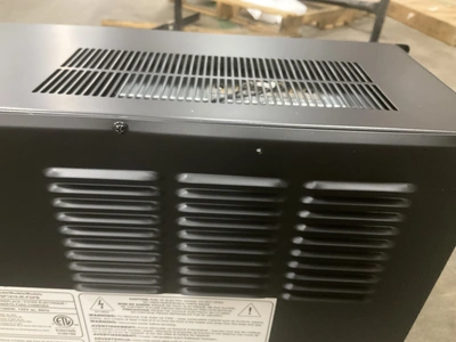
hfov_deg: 61.7
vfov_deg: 48.2
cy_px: 171
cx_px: 228
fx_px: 382
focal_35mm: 29
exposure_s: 1/30
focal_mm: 3
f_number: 1.8
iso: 500
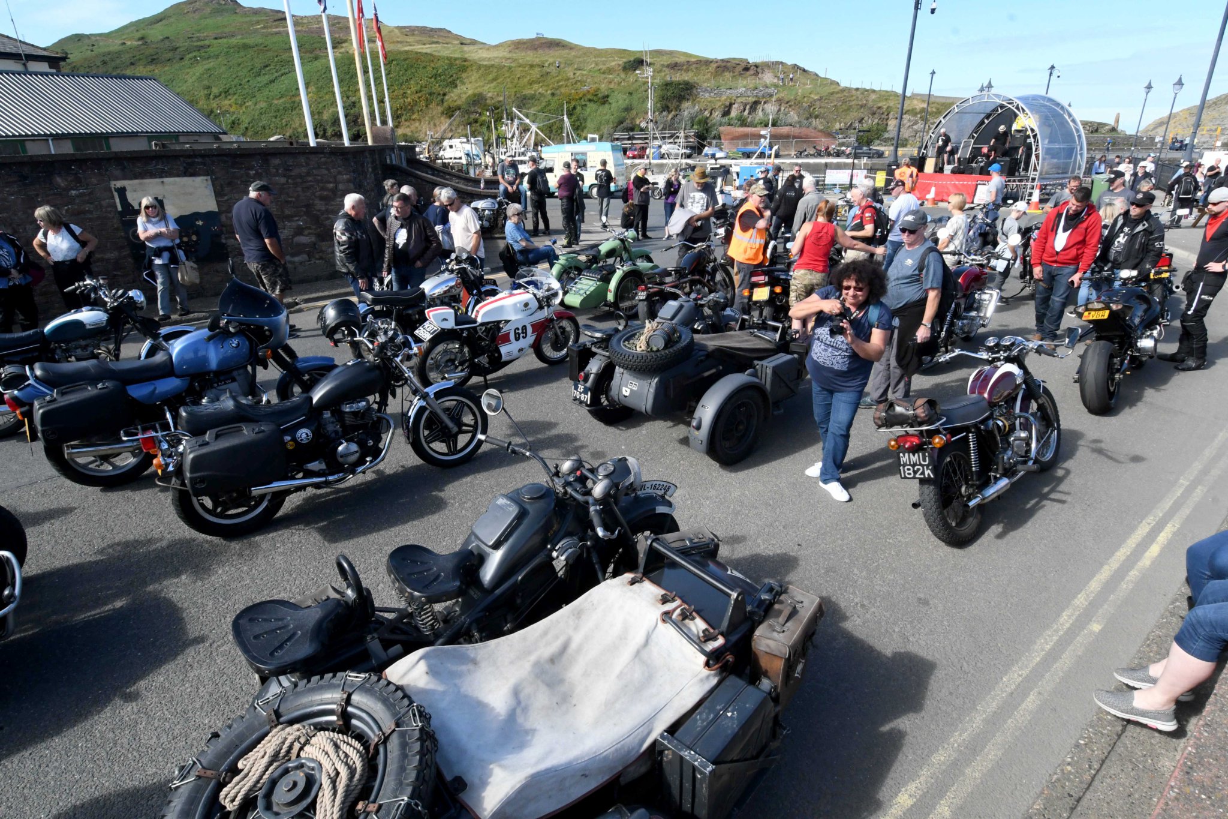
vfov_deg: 67.4
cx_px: 614
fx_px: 614
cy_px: 410
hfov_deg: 90.0
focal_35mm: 18
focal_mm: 12
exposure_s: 1/640
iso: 1600
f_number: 13
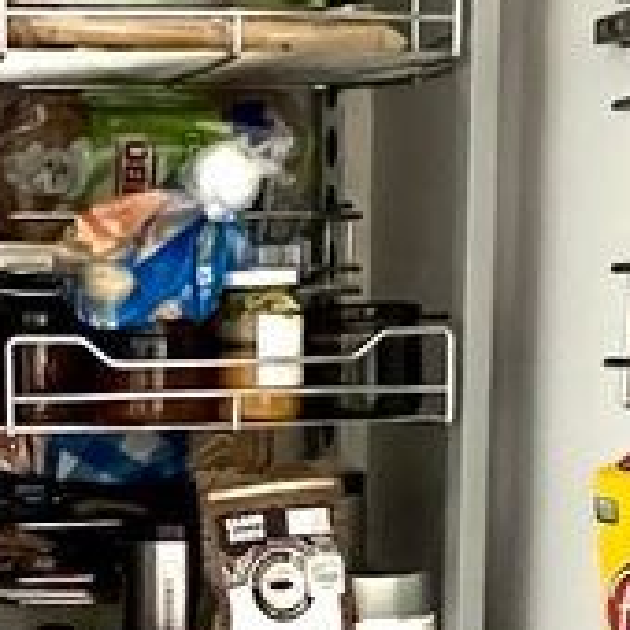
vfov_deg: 20.8
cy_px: 597
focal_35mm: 81
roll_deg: +0.8
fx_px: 1668
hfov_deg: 20.8
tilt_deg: -5.5
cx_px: 15
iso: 800
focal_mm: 1.57
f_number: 1.8
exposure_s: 1/60
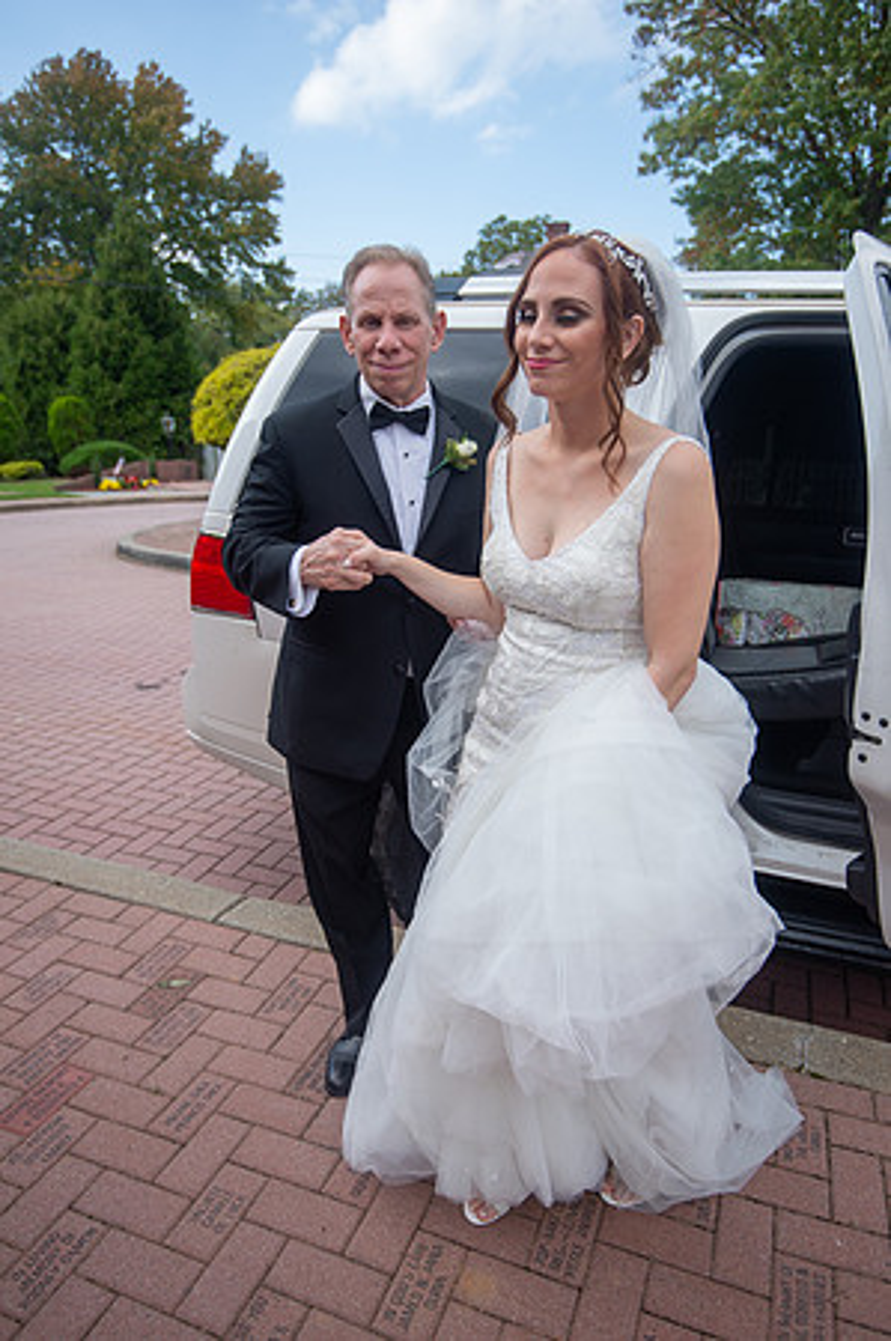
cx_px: 446
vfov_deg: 73.8
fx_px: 893
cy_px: 670
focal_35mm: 24
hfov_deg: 53.0
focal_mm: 24
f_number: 4
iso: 400
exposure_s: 1/1250
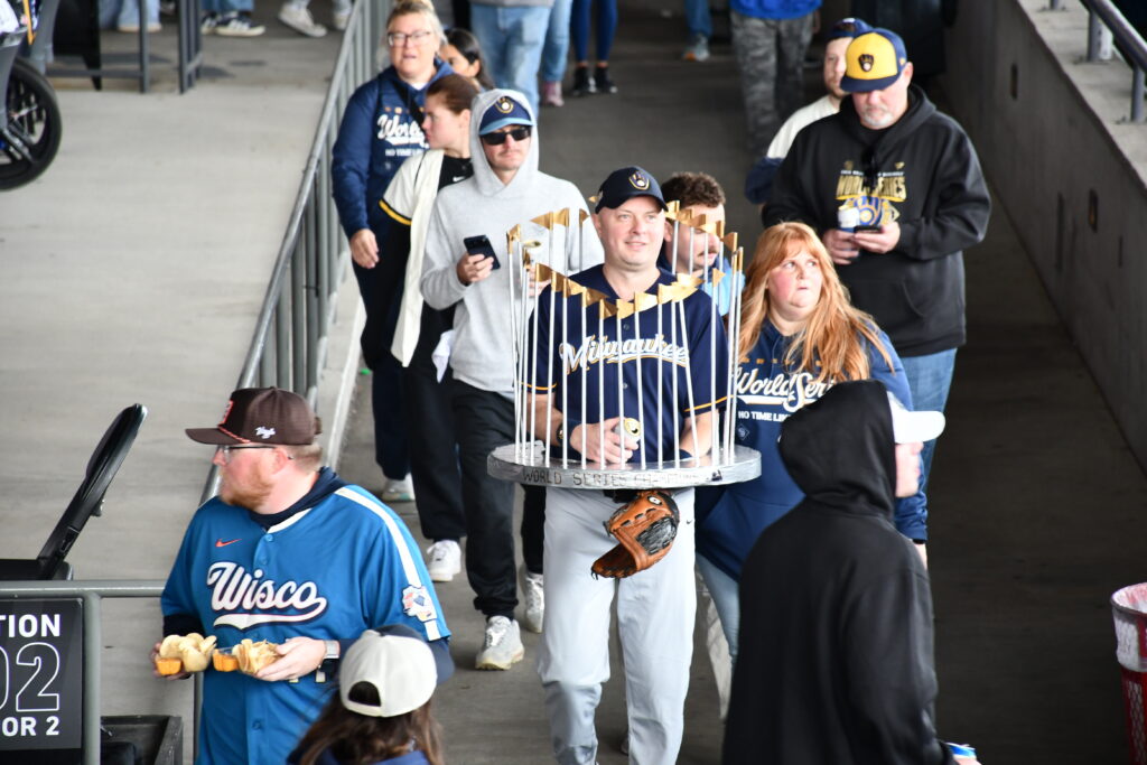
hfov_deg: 9.8
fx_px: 6691
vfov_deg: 6.5
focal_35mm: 210
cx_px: 574
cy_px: 382
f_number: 5.6
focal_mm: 140
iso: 1000
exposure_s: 1/100
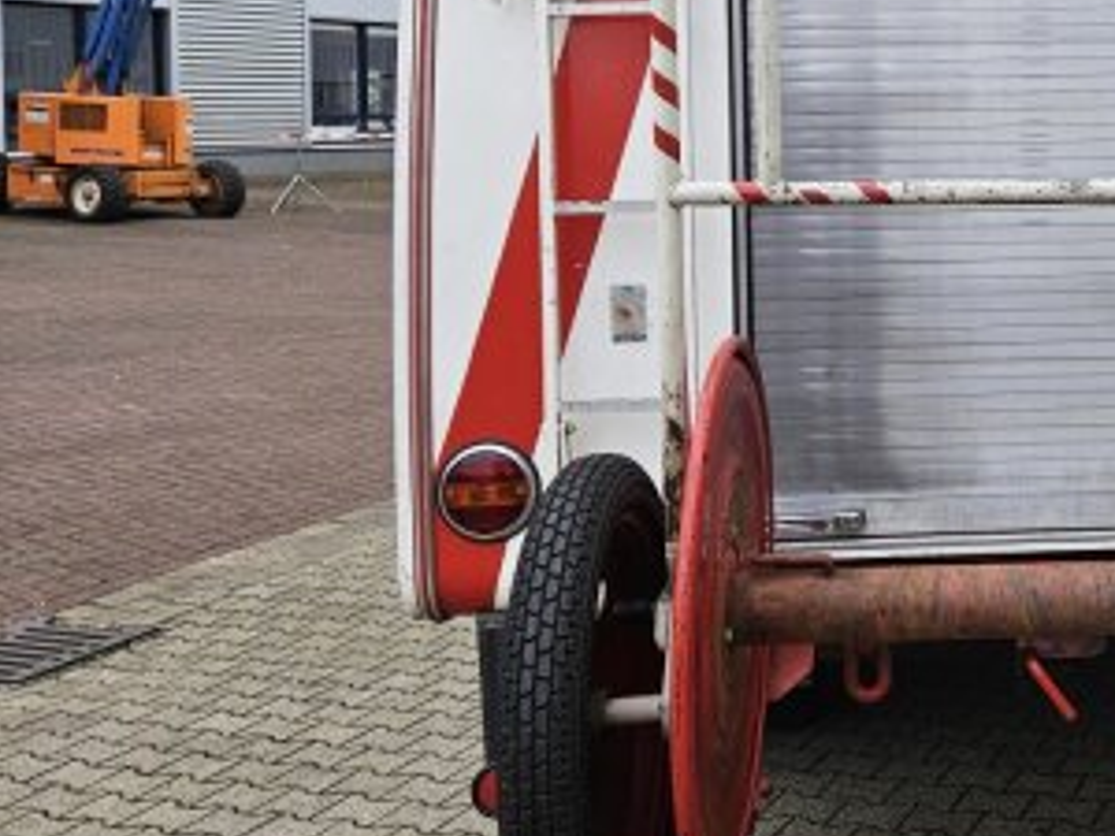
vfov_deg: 29.1
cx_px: 1067
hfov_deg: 35.8
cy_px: 178
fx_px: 1578
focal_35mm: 49
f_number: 1.8
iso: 25
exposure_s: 1/198
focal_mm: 5.4
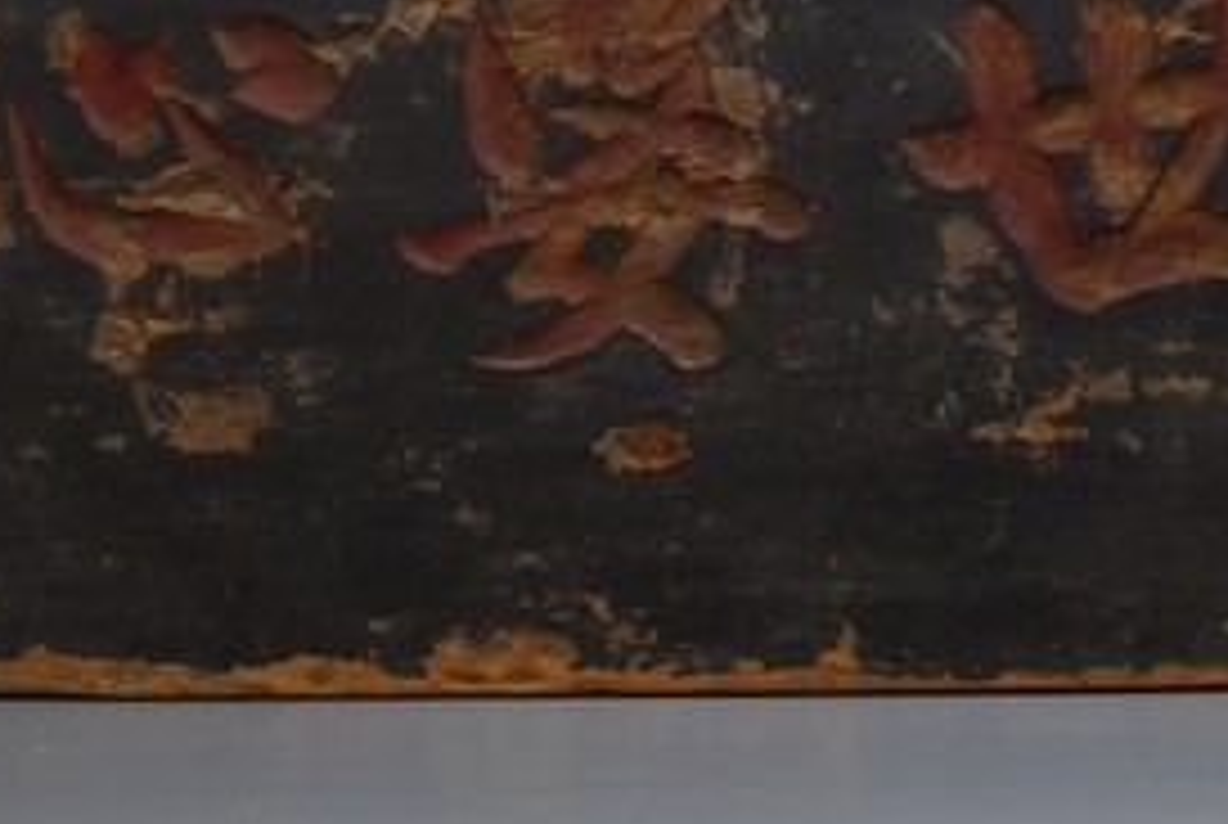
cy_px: 169
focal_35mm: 155
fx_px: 5296
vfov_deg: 8.9
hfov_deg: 13.2
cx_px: 873
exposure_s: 1/50
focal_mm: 44
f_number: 16
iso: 100
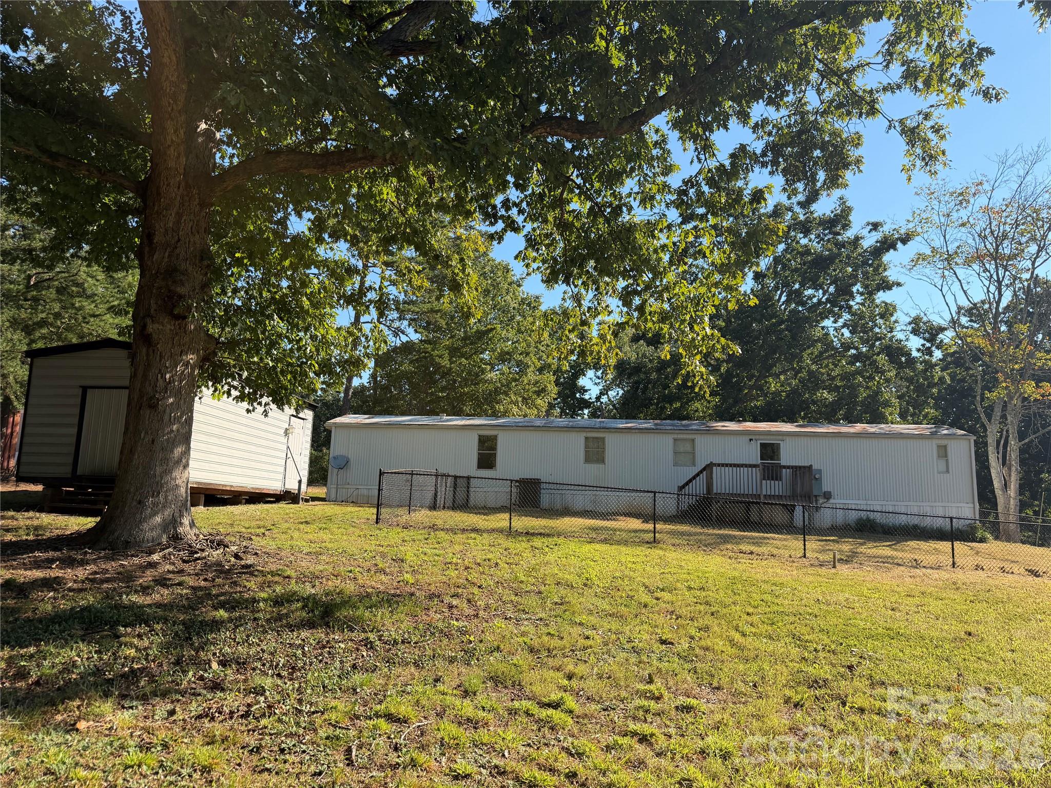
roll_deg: -1.9
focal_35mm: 24
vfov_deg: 56.8
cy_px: 394
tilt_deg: +9.7
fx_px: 729
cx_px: 526
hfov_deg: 71.6
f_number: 1.78
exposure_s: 1/2907
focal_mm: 6.76
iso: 100
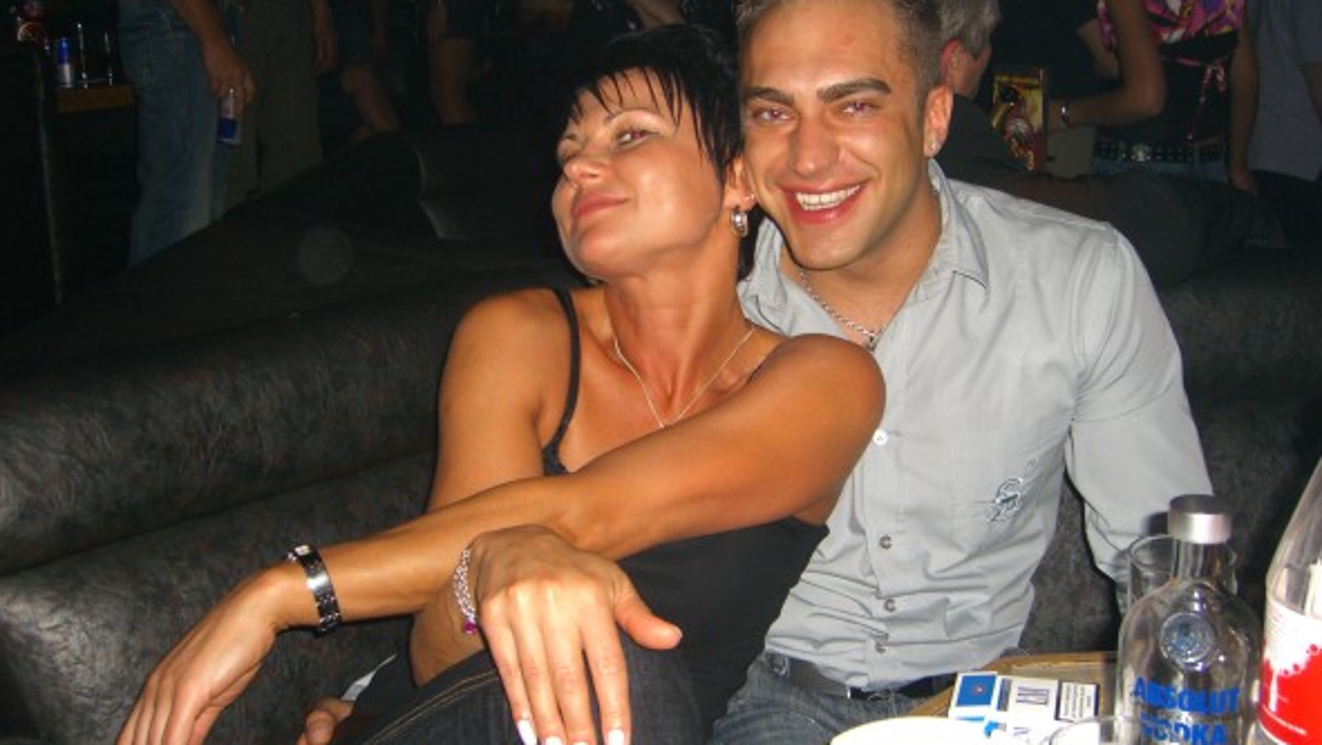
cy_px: 320
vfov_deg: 28.3
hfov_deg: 48.3
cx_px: 669
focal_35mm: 42
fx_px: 1473
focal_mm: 7.9
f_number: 2.8
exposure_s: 1/60
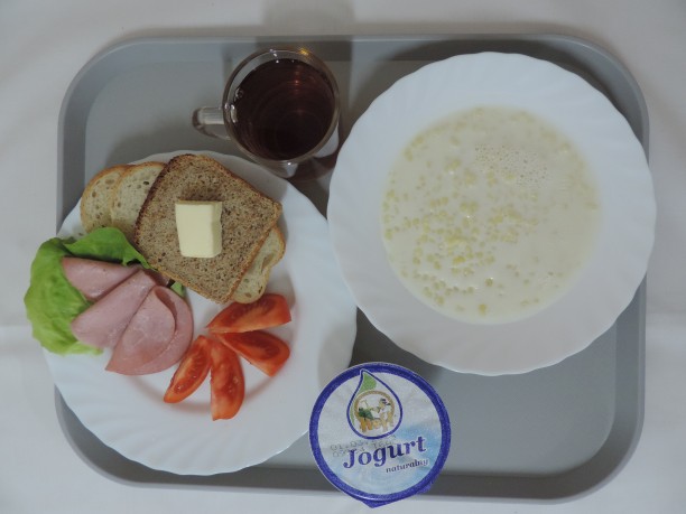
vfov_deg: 56.8
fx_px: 476
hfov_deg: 71.6
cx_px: 343
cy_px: 257
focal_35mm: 24
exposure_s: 1/25
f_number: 3
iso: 400
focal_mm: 4.3
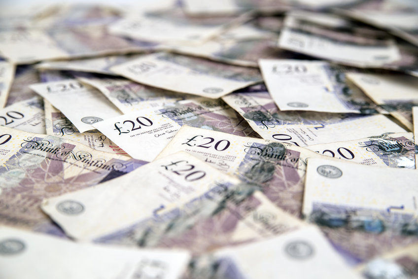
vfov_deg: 18.2
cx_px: 209
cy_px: 140
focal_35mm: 75
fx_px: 871
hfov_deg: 27.0
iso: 800
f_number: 5
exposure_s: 1/60
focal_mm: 75
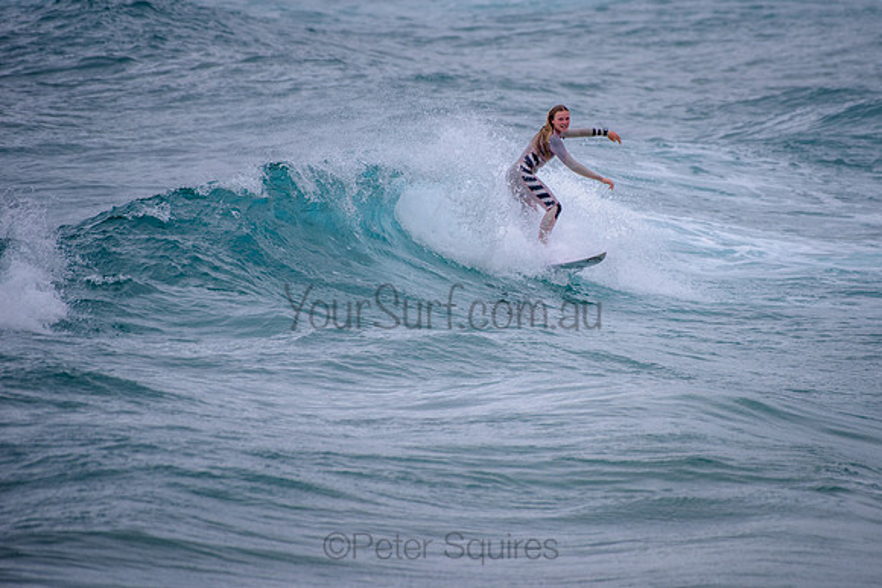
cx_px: 541
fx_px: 15022
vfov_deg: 2.2
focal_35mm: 613
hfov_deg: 3.4
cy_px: 237
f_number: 5.6
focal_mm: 500
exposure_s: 1/2000
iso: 220
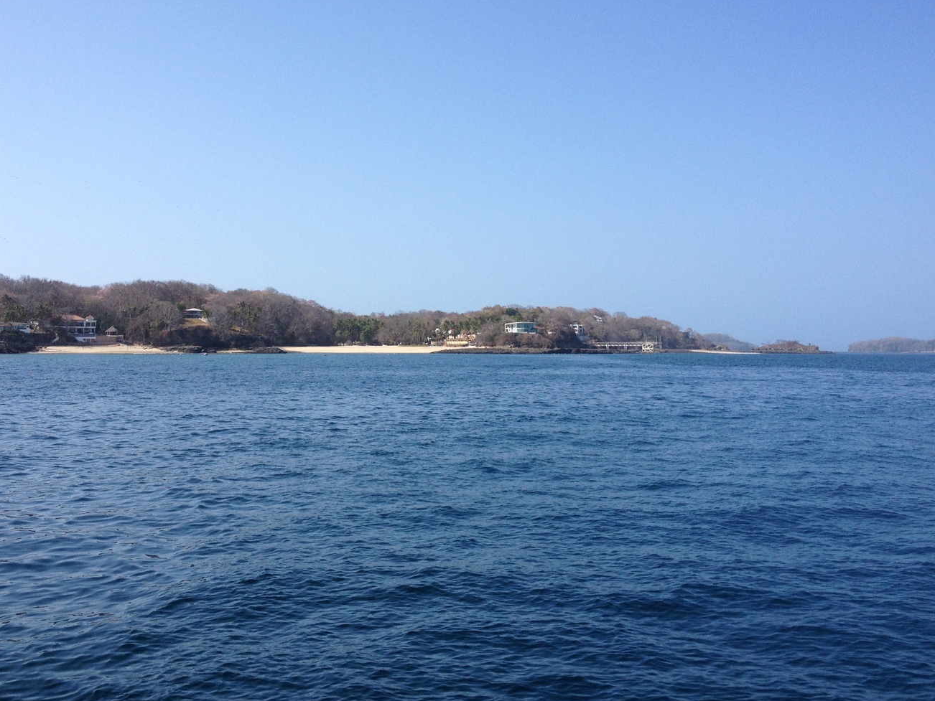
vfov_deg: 33.6
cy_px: 307
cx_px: 435
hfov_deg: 43.8
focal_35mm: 43
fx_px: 1162
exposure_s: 1/1842
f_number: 2.4
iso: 50
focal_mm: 4.28
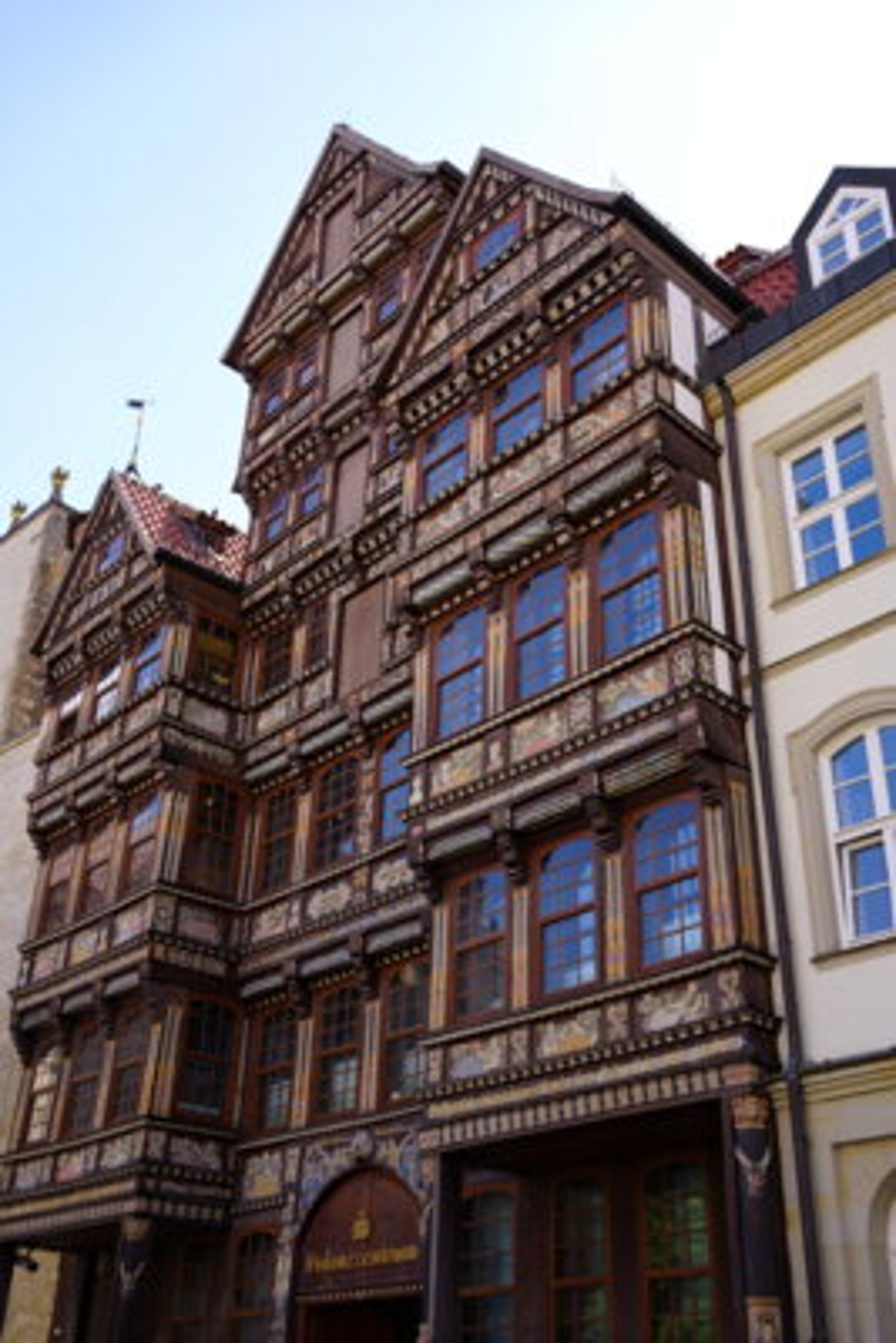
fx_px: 1305
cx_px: 448
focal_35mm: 35
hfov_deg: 37.9
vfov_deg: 54.4
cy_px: 672
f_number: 7.1
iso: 100
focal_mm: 35
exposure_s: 1/125
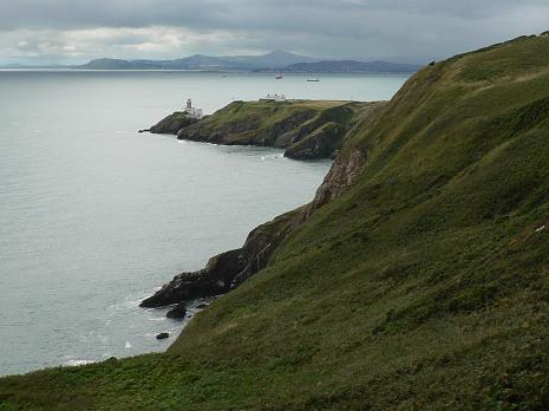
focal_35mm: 62
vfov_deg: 23.3
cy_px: 86
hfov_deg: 31.1
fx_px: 983
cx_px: 351
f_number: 5.6
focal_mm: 6
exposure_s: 1/500
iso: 80
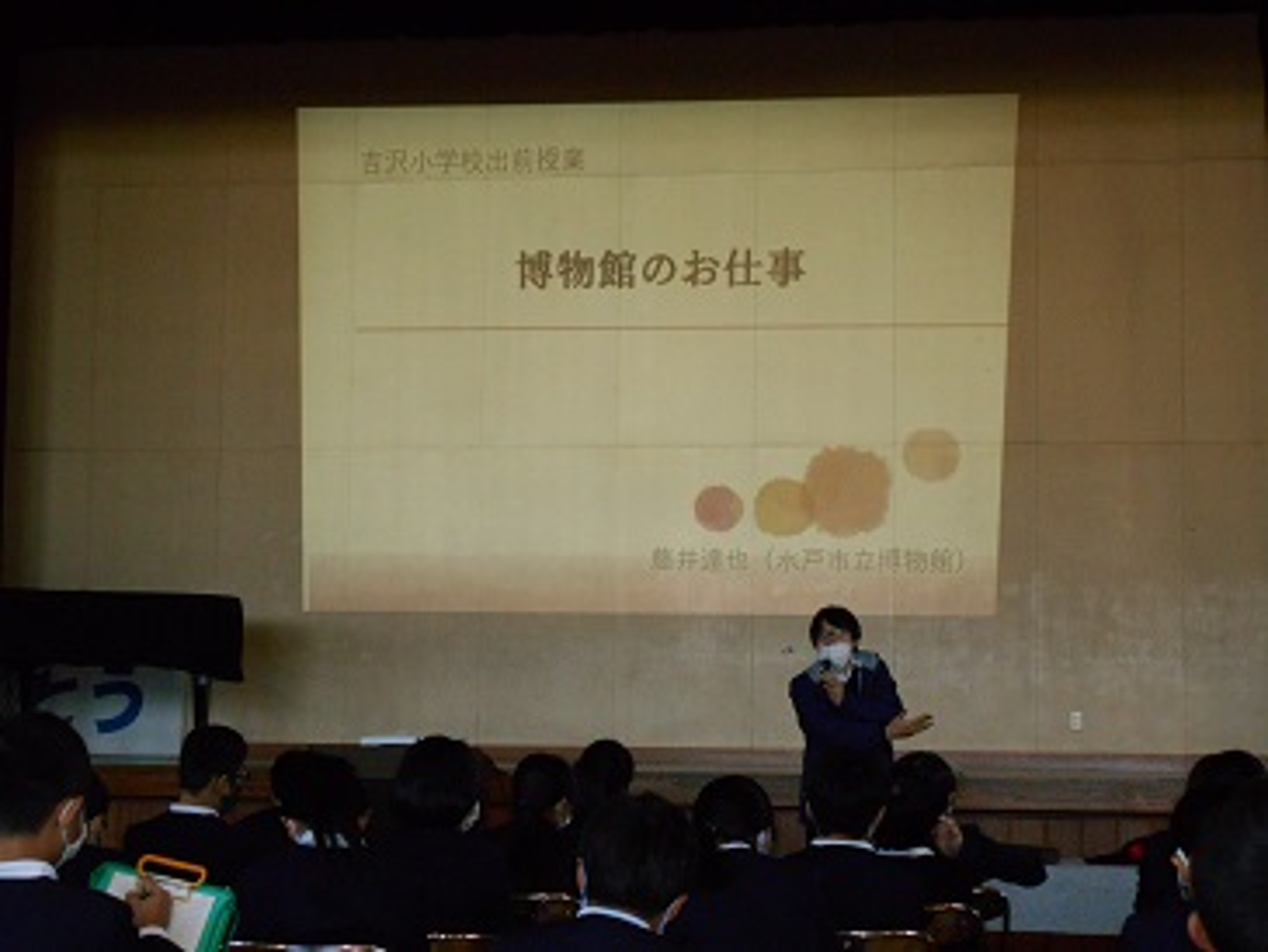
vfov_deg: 19.4
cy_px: 476
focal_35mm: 76
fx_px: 2785
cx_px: 634
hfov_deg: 25.7
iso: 560
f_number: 5.8
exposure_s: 1/60
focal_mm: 13.5
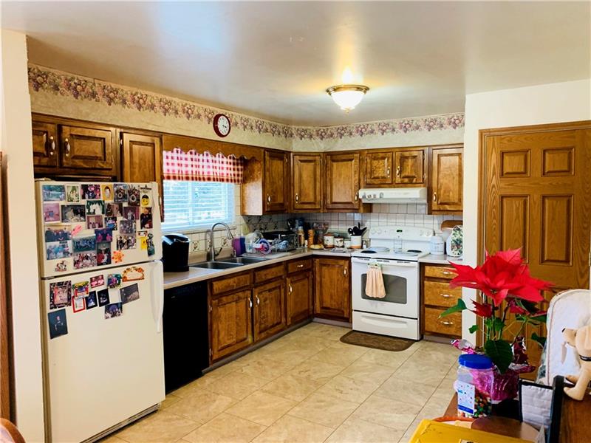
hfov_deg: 67.3
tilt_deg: -3.4
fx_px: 444
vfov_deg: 53.1
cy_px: 222
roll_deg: +0.4
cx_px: 296
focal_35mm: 26
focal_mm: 4.25
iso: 250
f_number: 1.8
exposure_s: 1/40
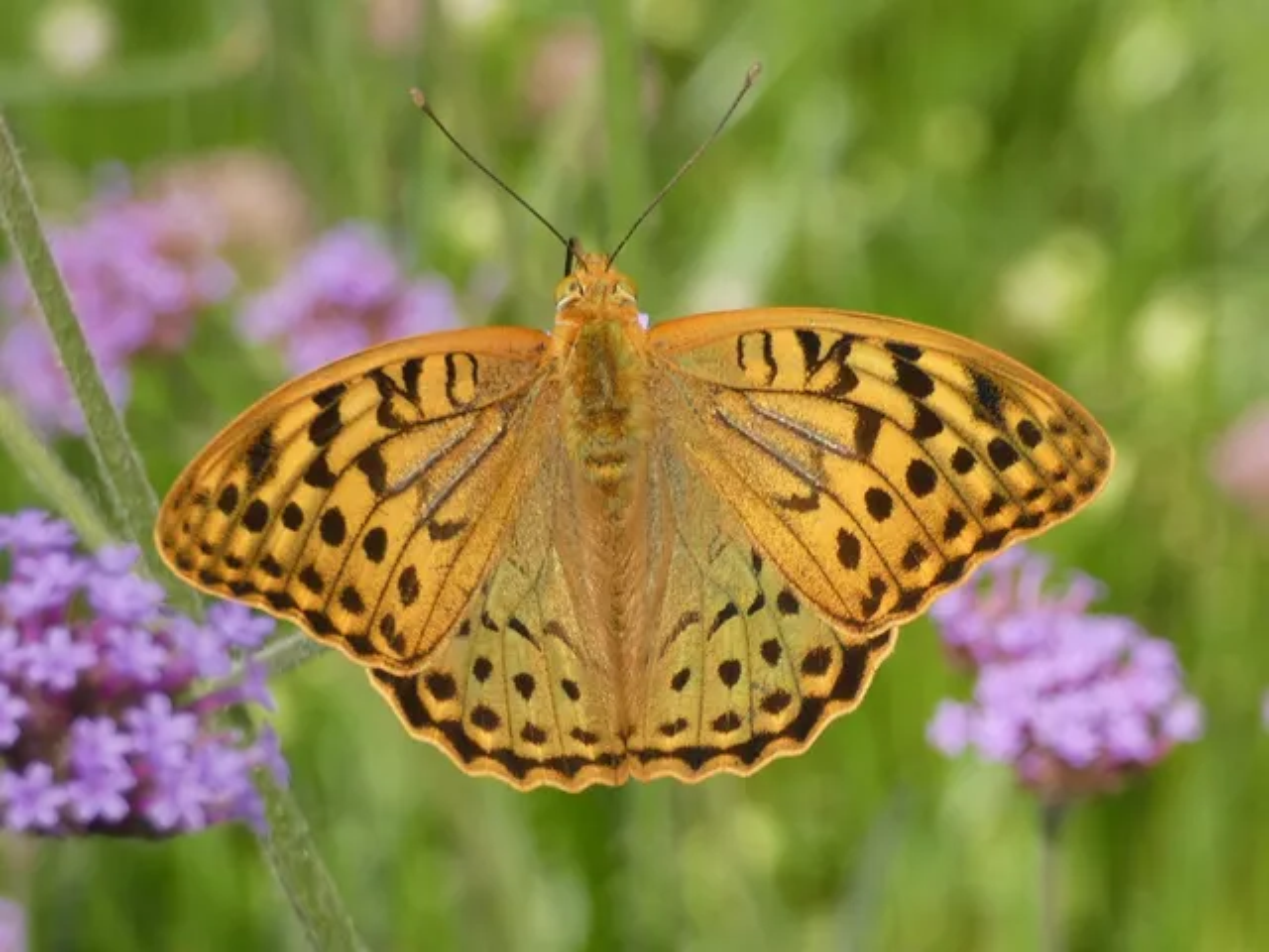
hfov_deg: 9.4
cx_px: 634
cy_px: 476
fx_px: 7735
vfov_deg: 7.0
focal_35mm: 211
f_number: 5.5
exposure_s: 1/200
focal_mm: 37.8
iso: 80
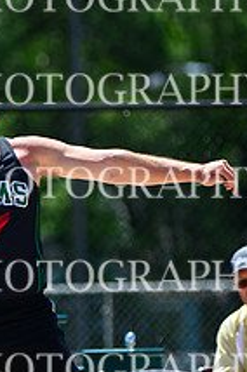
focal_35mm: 543
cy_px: 322
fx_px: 5606
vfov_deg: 3.8
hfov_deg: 2.5
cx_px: -64
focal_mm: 200
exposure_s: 1/2000
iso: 320
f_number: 4
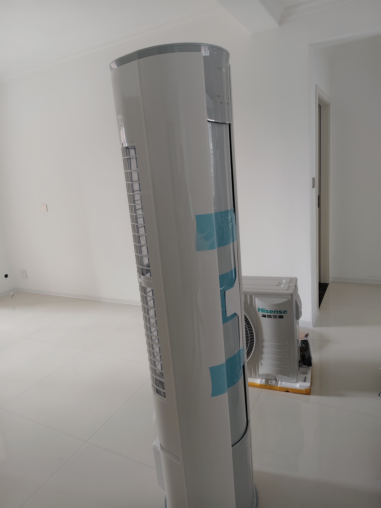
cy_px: 254
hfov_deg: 58.9
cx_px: 190
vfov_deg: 73.9
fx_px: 338
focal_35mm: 23
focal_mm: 5.56
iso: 509
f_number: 1.88
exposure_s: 1/100
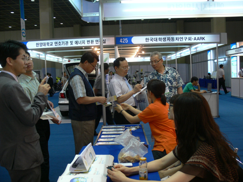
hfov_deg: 52.6
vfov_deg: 40.7
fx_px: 246
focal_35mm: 35
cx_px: 122
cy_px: 91
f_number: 2.8
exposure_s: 1/30
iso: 100
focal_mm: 7.4
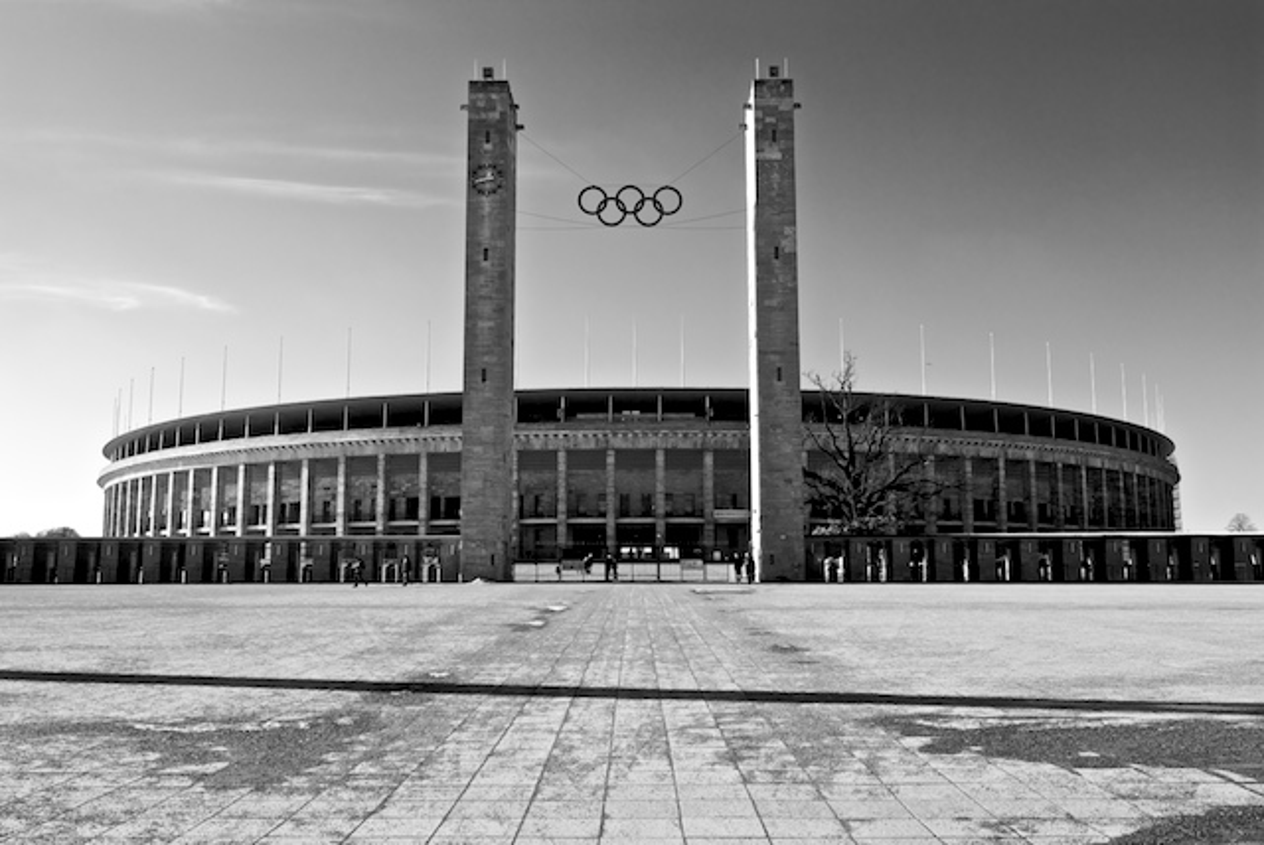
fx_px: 1107
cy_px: 422
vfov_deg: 41.8
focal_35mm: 32
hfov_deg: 59.4
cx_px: 632
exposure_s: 1/250
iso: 100
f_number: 8
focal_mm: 21
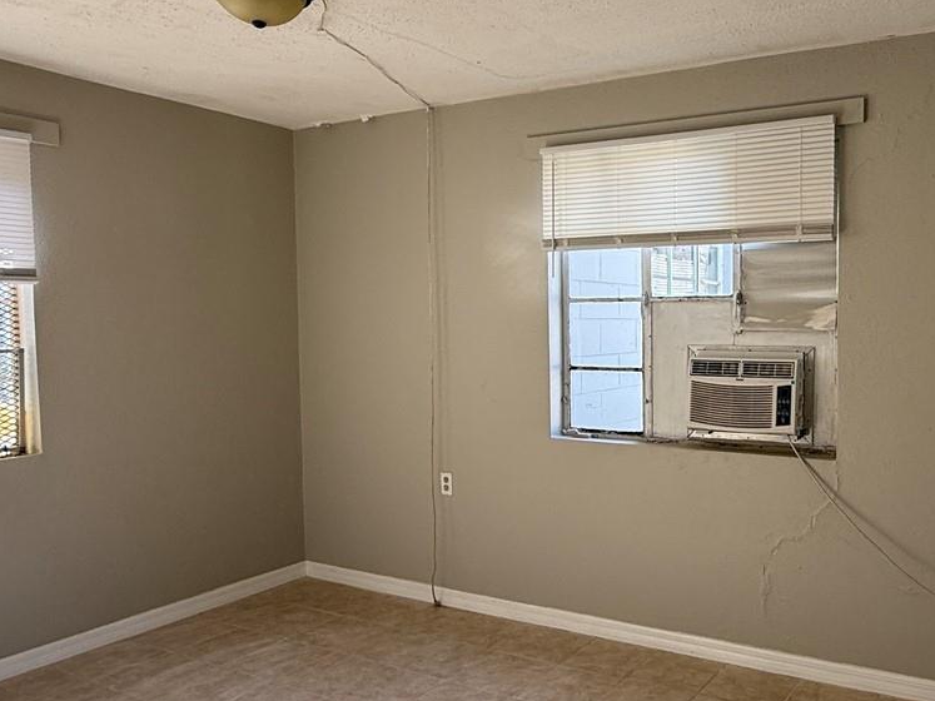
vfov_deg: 46.8
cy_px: 364
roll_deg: -0.2
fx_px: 810
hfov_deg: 57.5
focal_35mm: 30
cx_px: 677
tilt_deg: +0.2
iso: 50
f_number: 2.2
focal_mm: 2.22
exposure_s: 1/99
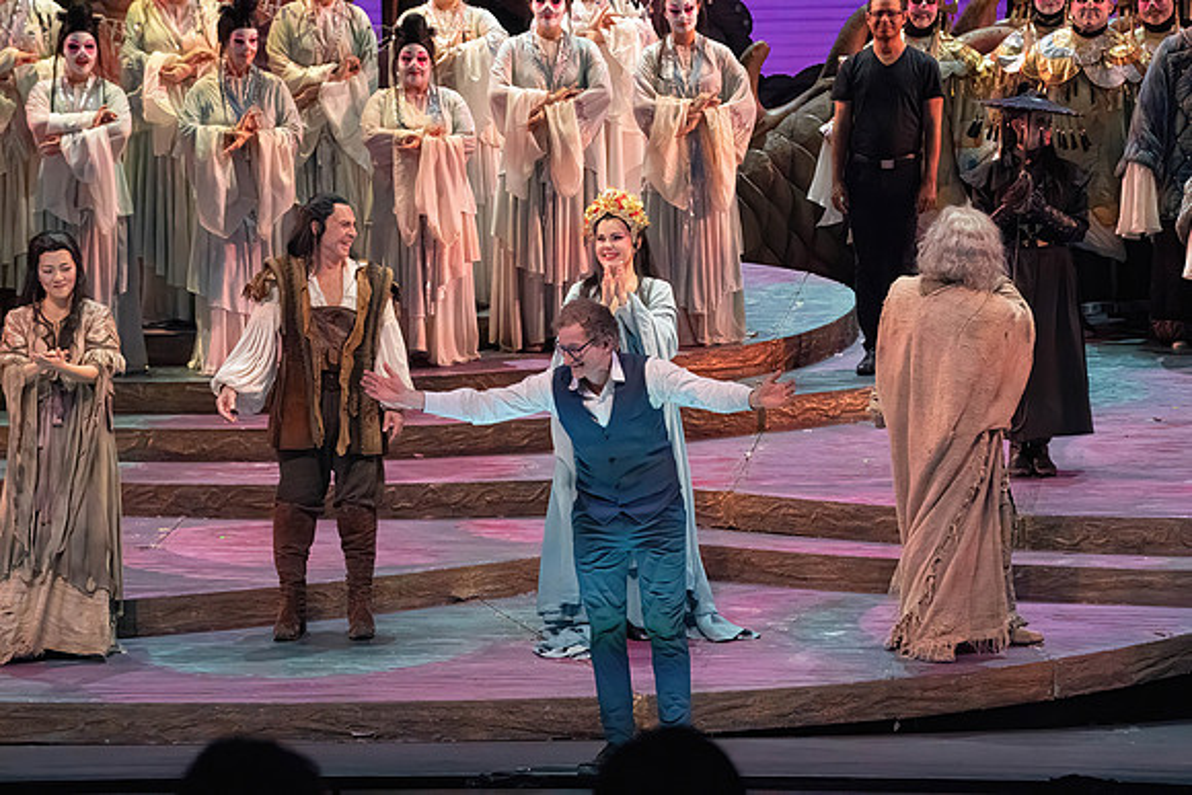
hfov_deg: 10.3
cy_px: 398
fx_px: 6623
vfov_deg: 6.9
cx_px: 596
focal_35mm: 200
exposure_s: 1/1000
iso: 20000
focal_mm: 200
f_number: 10
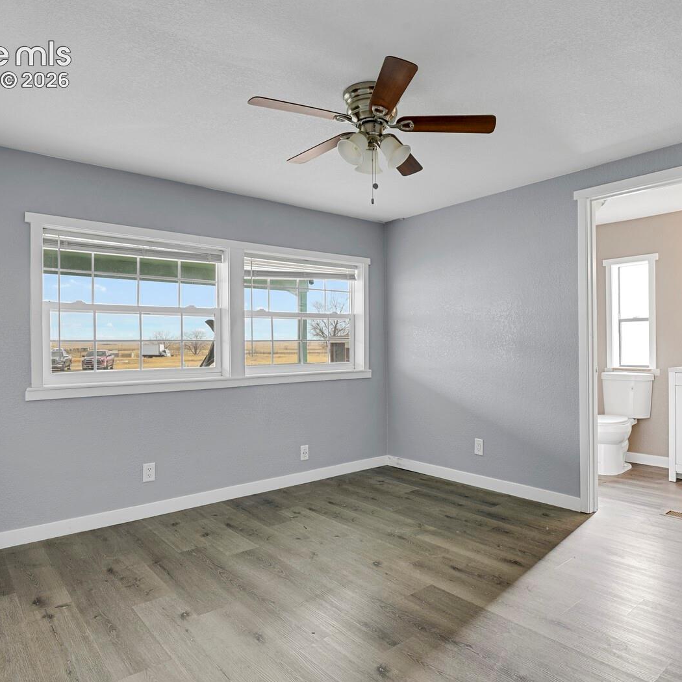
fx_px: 490
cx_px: 393
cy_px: 344
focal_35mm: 22
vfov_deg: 69.6
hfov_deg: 69.2
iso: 250
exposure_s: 1.3
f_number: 8
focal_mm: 17
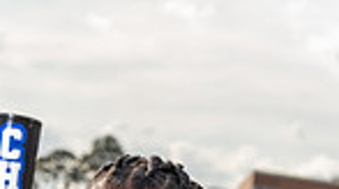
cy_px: 509
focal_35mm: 193
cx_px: 150
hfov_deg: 11.2
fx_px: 1731
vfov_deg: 5.9
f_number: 7.1
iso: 160
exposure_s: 1/250
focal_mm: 60
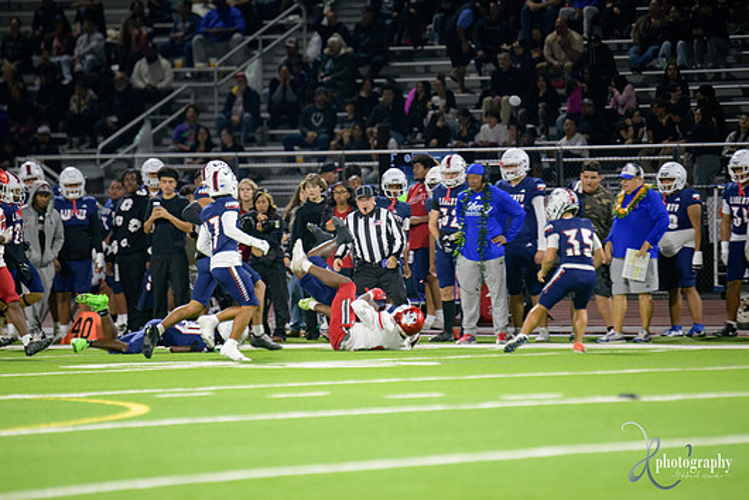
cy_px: 252
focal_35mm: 328
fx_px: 6828
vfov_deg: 4.2
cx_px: 363
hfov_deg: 6.3
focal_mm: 300
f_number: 2.8
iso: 2000
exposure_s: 1/250
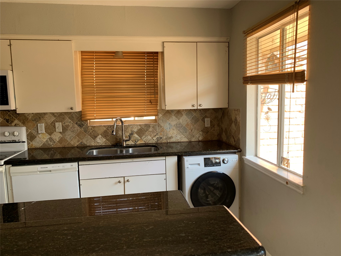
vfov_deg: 53.1
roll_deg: -0.3
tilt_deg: -7.2
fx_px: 256
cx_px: 170
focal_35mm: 26
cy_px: 128
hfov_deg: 67.3
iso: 50
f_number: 1.8
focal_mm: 4.25
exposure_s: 1/121
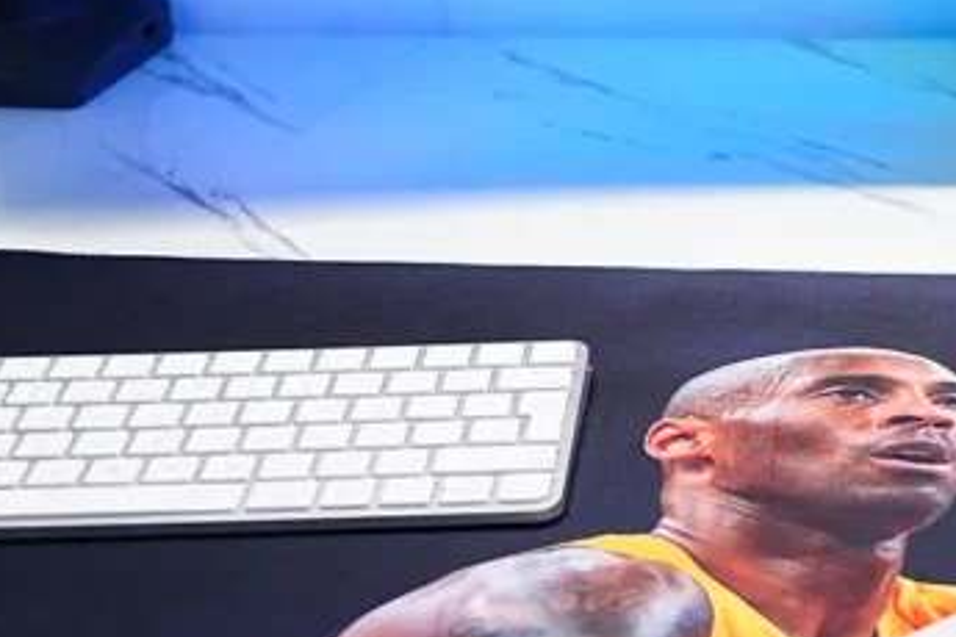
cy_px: 320
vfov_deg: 15.7
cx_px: 837
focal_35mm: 87
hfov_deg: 22.9
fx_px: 2310
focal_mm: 30
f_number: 4
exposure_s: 1/100
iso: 640
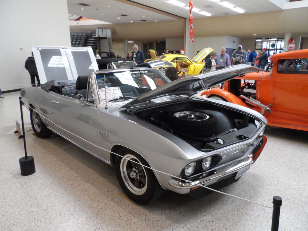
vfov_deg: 56.8
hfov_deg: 71.6
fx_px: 214
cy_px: 116
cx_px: 154
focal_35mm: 24
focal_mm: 4
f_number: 3.2
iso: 200
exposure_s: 1/30
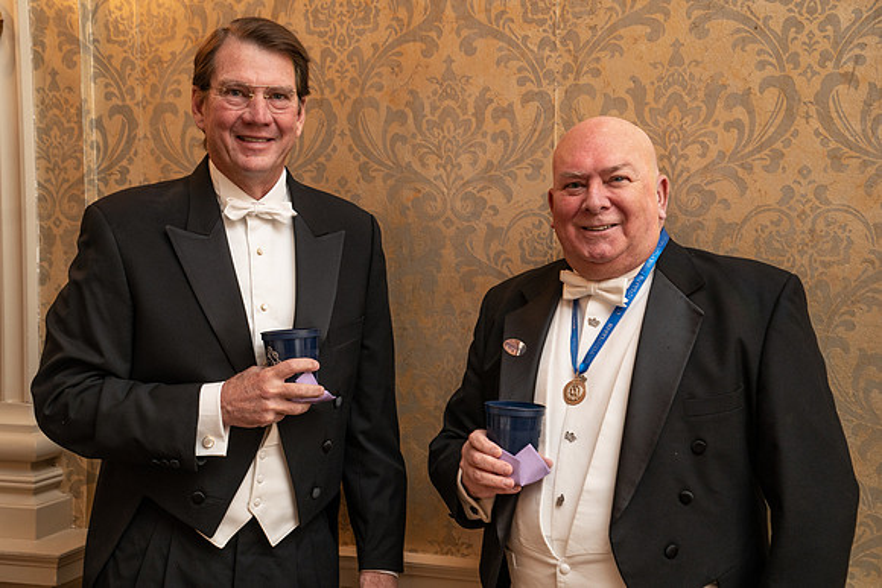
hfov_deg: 35.6
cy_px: 294
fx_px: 1372
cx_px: 441
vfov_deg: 24.2
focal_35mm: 56
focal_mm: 56
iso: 800
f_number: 4.5
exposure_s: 1/40
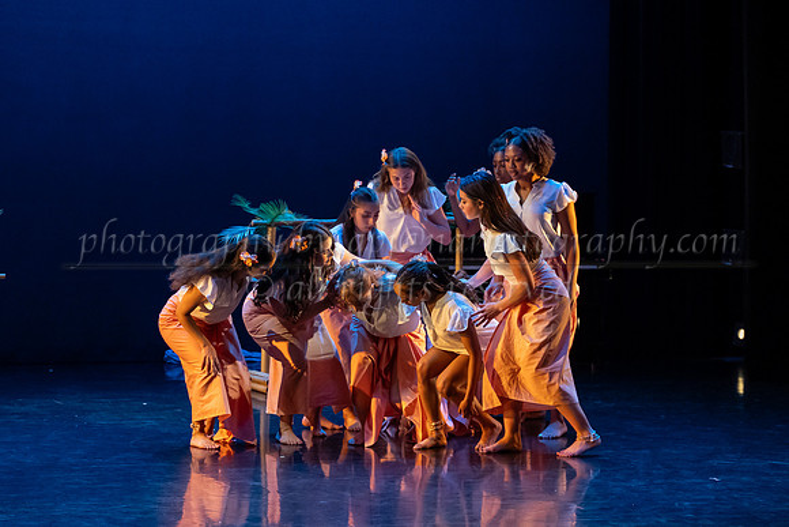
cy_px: 235
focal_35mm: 106
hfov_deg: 19.4
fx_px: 2314
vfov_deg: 13.0
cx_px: 396
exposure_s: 1/400
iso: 4000
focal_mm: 75
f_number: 4
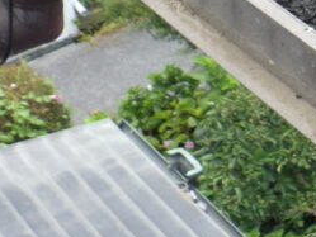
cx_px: 525
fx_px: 1050
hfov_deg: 15.3
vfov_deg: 12.9
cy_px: 79
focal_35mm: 115
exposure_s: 1/250
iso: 125
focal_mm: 5
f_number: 4.2
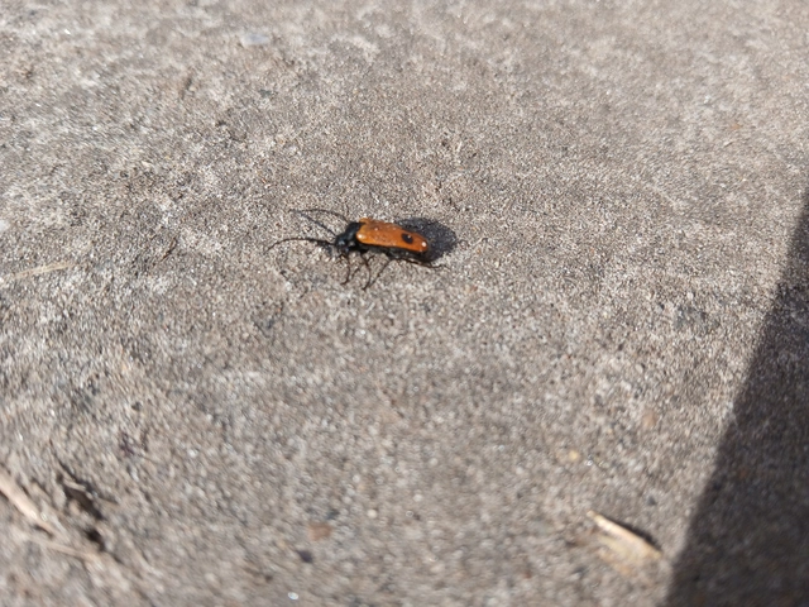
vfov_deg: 53.1
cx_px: 404
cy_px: 304
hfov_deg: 67.3
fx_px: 608
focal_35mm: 26
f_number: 1.8
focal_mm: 3.98
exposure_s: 1/158
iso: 20
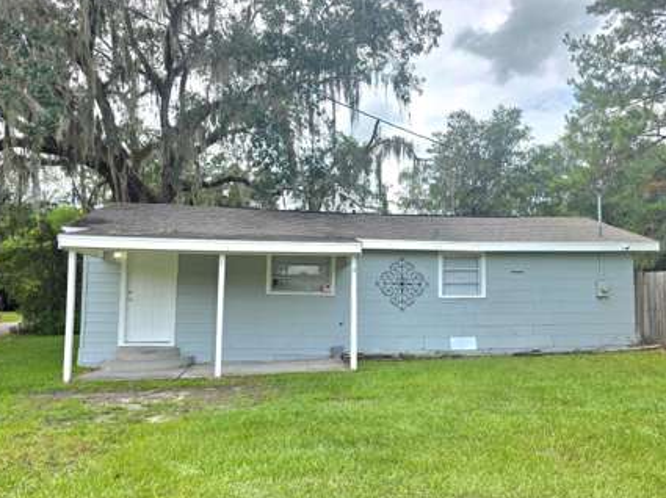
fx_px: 500
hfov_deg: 67.3
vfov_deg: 53.0
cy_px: 266
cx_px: 354
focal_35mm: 26
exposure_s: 1/3333
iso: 80
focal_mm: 6.3
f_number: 1.7
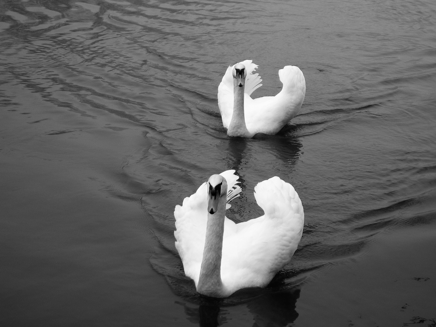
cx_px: 218
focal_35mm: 114
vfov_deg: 13.0
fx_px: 1436
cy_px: 164
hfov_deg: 17.3
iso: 50
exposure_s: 1/64.8
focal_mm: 23.4
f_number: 4.9
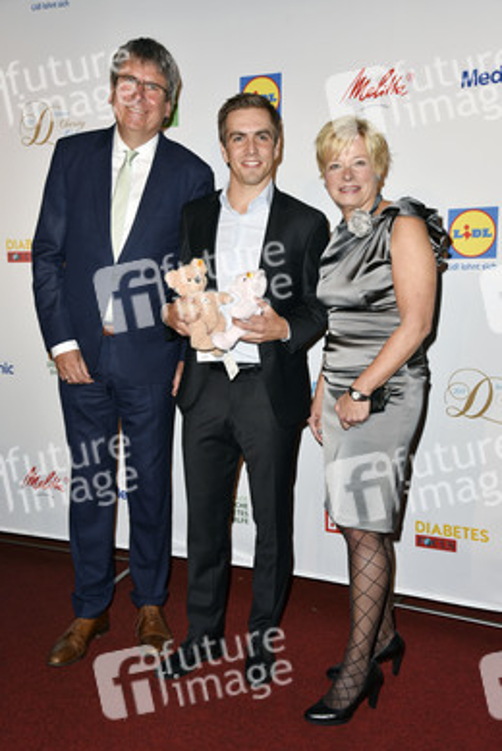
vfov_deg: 49.5
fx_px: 814
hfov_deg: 34.3
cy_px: 384
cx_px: 249
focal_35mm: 39
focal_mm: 38
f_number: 5.6
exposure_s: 1/200
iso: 640
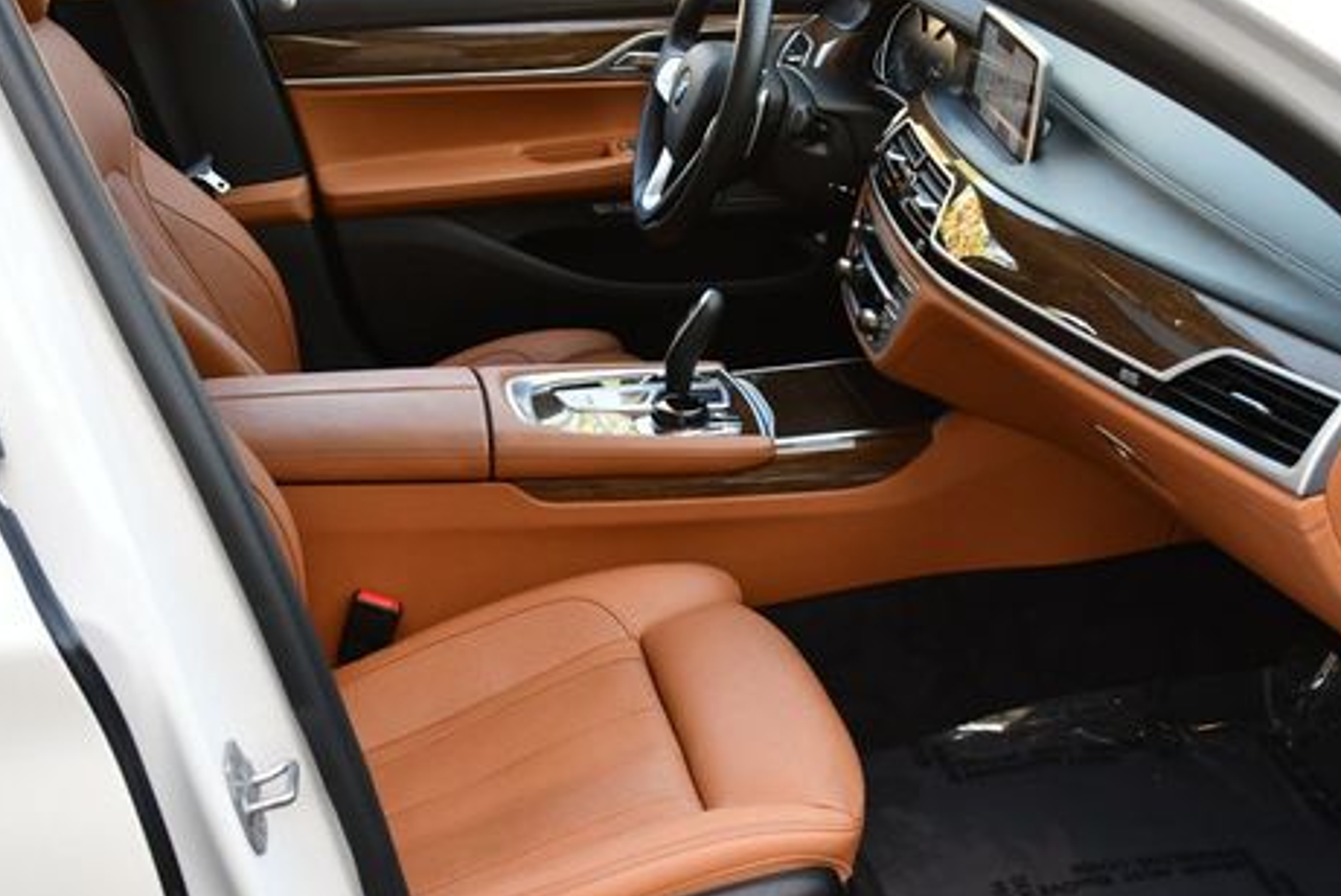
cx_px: 780
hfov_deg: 39.5
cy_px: 503
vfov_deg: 27.0
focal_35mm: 50
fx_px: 1864
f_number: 4
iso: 400
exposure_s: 1/250
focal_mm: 18
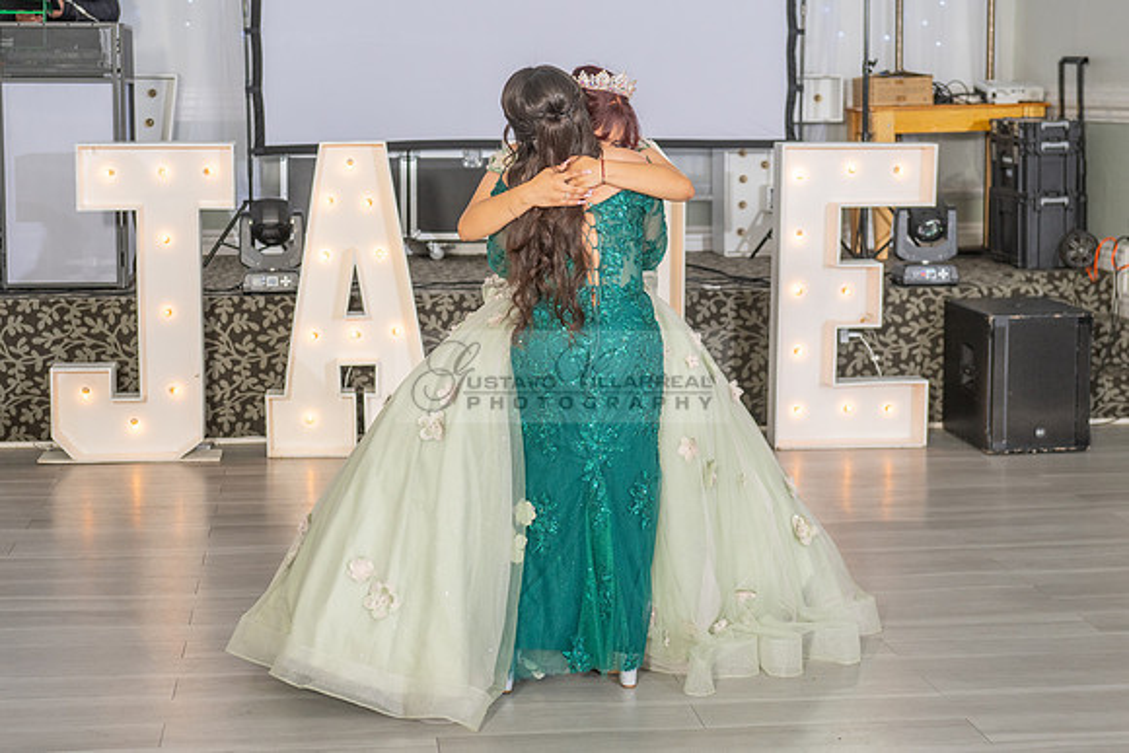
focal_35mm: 63
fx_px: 1984
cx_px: 542
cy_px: 357
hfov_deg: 31.8
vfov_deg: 21.5
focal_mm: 50
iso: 500
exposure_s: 1/160
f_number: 3.5
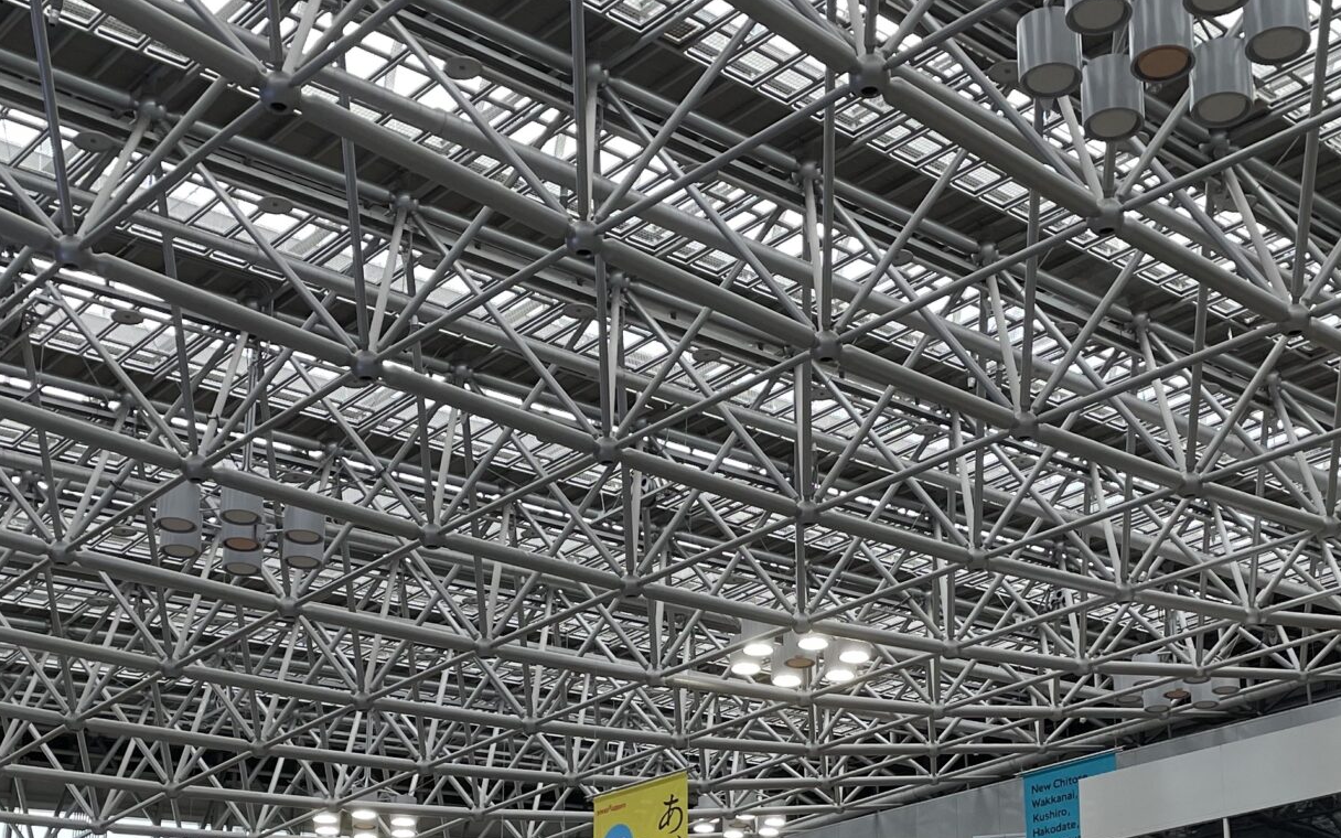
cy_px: 842
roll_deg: -0.3
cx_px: 699
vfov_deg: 21.6
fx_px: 2120
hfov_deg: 35.1
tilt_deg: +14.8
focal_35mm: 58
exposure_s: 1/100
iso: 80
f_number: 1.6
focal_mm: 4.2
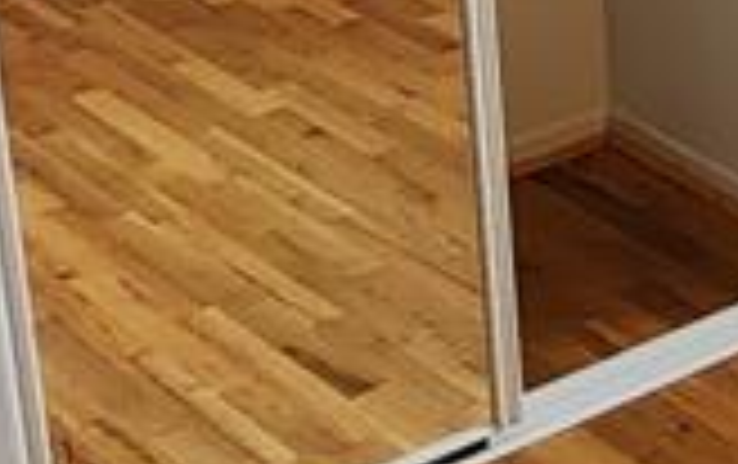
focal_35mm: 86
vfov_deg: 14.4
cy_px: -203
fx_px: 1732
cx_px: 1125
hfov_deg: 20.4
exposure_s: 1/60
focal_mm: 2.2
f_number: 2.2
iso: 200
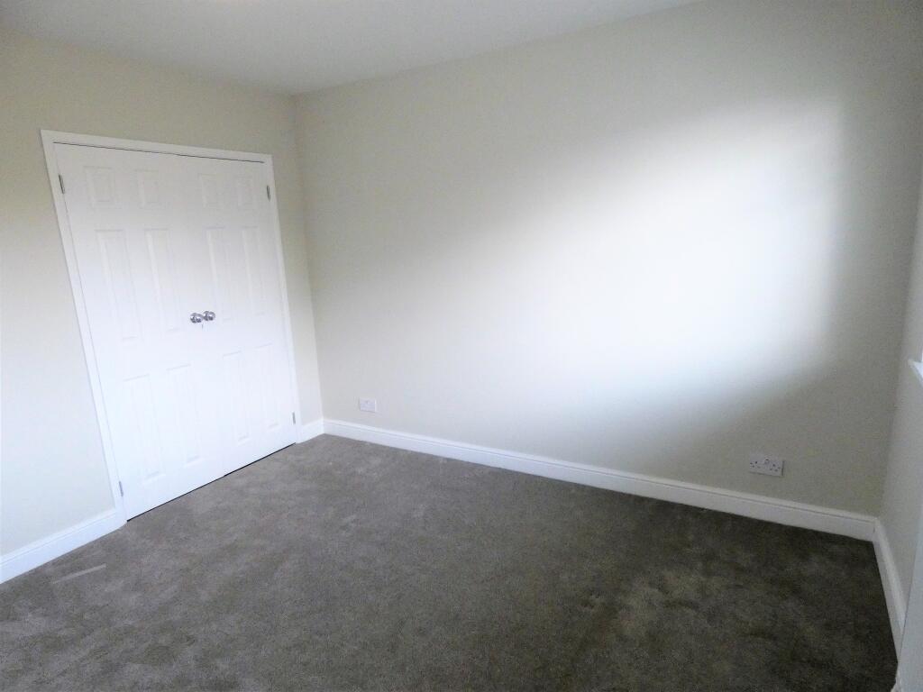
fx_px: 533
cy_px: 346
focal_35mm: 20
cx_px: 462
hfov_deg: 81.7
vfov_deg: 66.0
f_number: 2.8
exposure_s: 1/320
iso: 500
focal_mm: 3.6
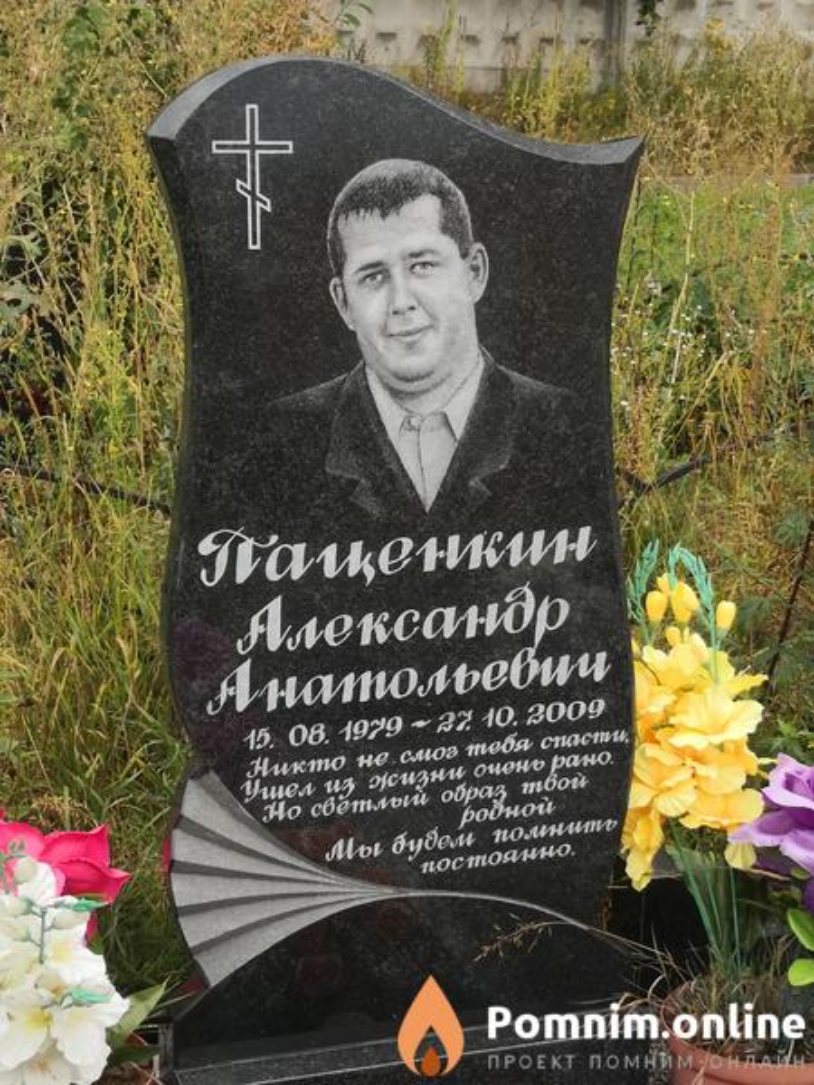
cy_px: 542
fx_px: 1850
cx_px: 407
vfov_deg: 32.7
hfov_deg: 24.8
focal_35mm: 59
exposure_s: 1/941
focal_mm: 3.95
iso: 50
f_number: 1.6
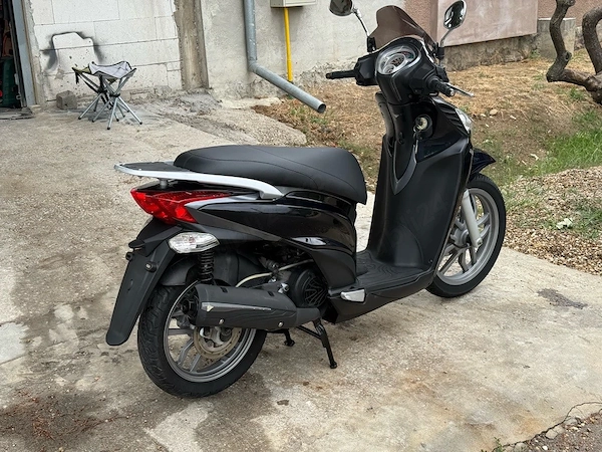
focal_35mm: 48
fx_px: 835
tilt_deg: -16.2
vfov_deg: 30.3
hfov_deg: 39.7
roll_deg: +2.0
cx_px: 301
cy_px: 226
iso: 100
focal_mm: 6.76
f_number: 1.78
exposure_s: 1/1085
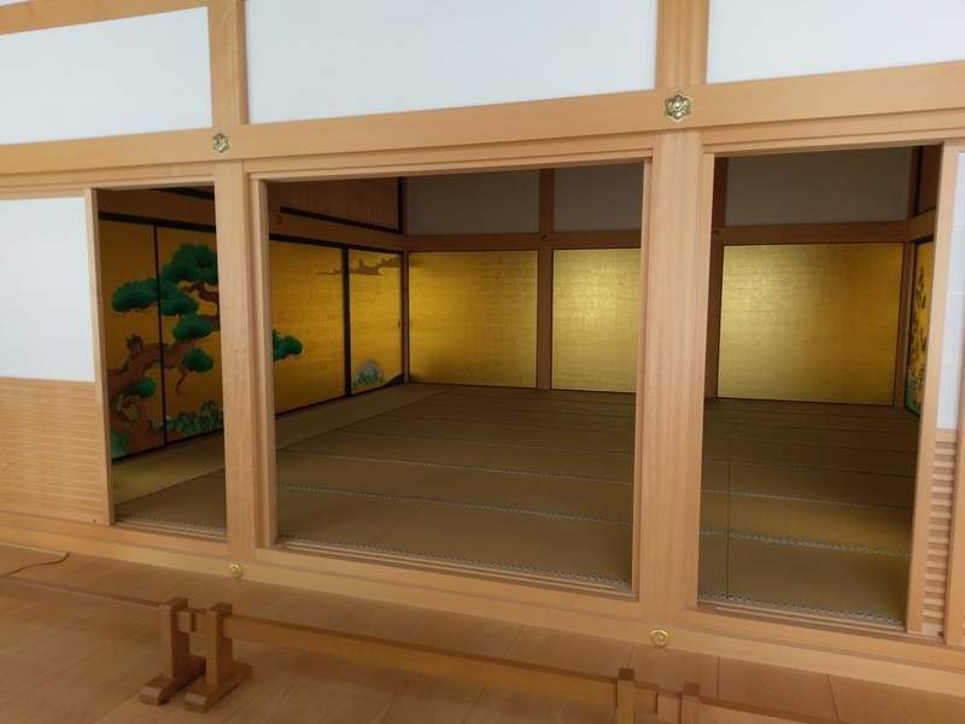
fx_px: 725
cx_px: 482
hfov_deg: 67.3
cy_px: 362
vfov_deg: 53.1
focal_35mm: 26
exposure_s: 1/30
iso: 250
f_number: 1.8
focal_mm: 4.58
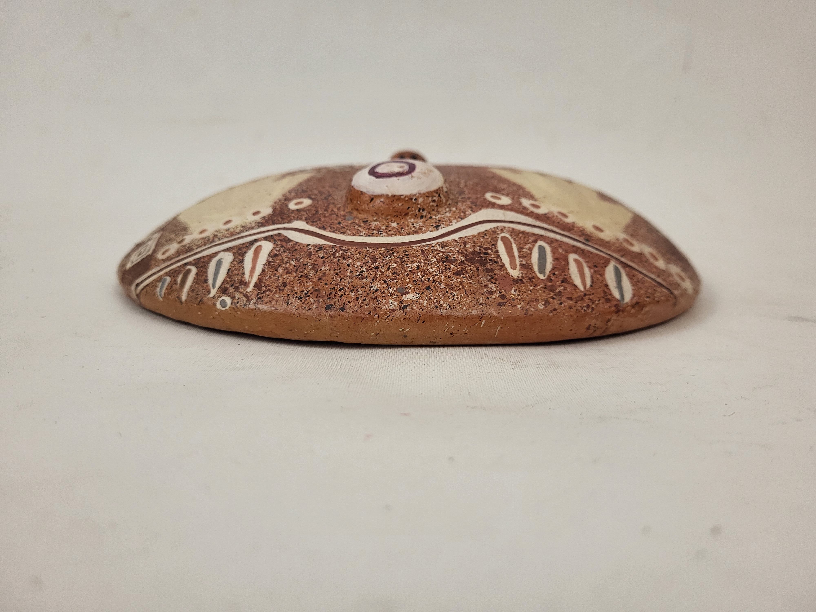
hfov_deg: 67.3
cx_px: 408
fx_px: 613
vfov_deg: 53.1
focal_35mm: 26
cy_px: 306
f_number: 1.8
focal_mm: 5.4
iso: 250
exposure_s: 1/100
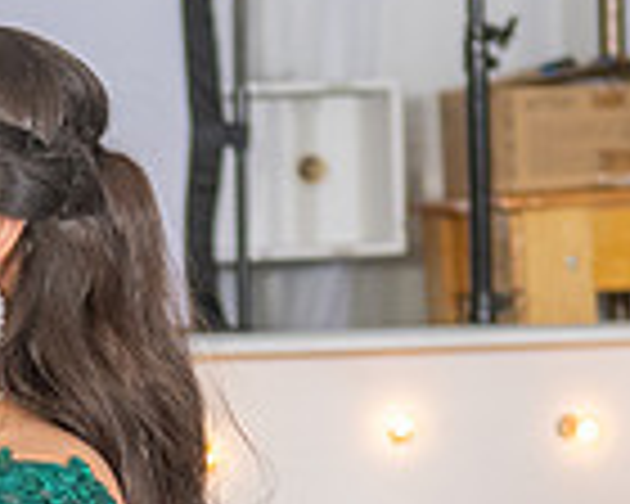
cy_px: 1041
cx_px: -709
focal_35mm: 406
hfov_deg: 4.7
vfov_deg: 3.8
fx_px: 7570
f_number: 3.5
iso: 500
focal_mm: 48
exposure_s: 1/160
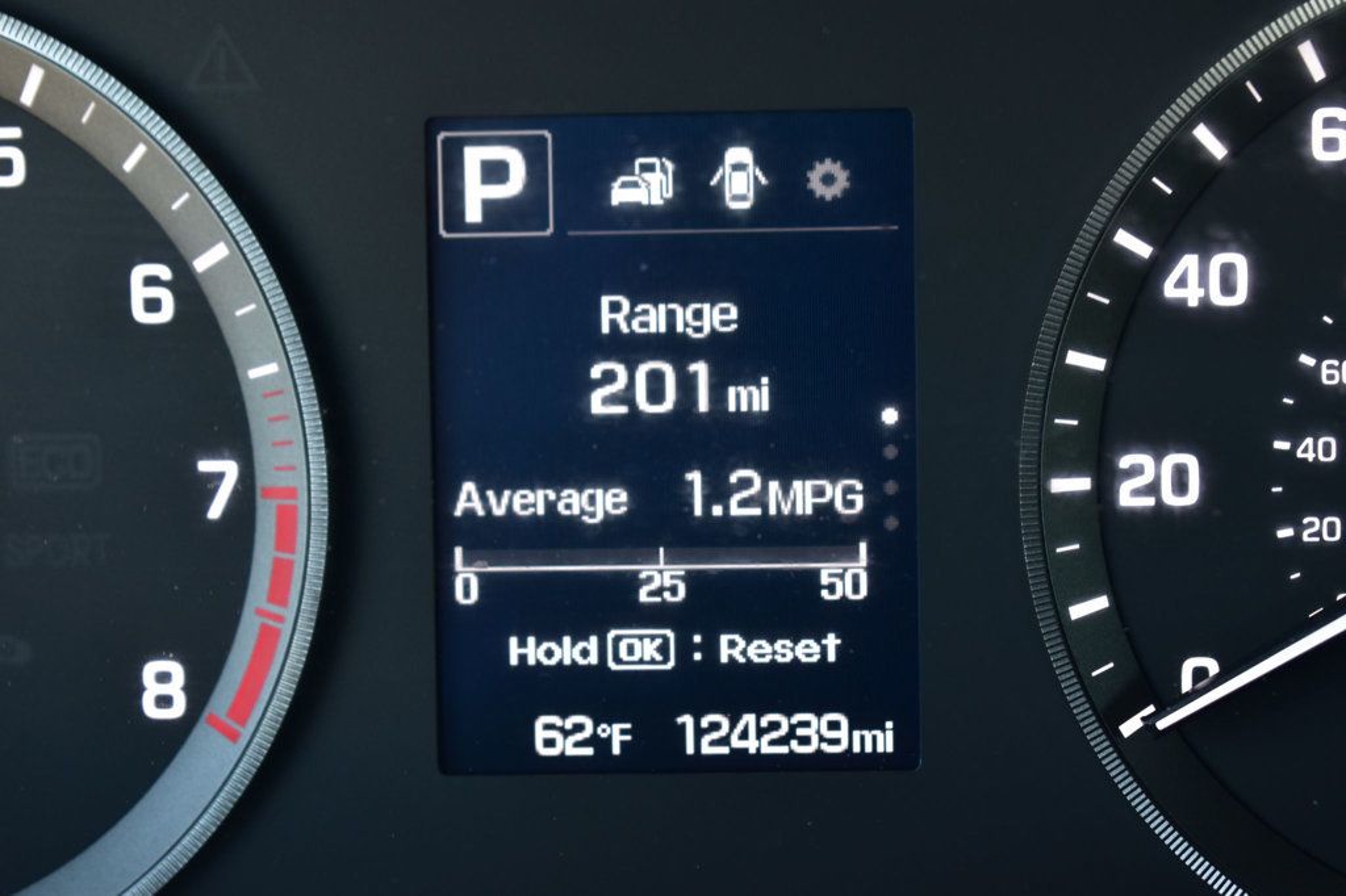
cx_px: 673
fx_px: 3083
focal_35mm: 82
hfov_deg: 24.6
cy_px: 448
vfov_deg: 16.5
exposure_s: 1/20
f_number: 6.3
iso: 400
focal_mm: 55
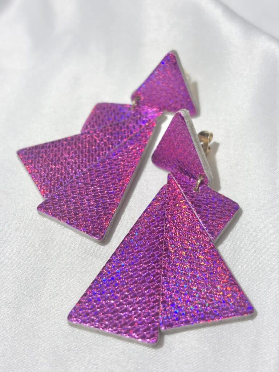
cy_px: 186
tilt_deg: -41.8
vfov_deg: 36.8
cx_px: 140
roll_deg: +11.1
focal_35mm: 52
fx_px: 559
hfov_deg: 28.0
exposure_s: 1/236
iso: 32
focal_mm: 5.96
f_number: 1.6
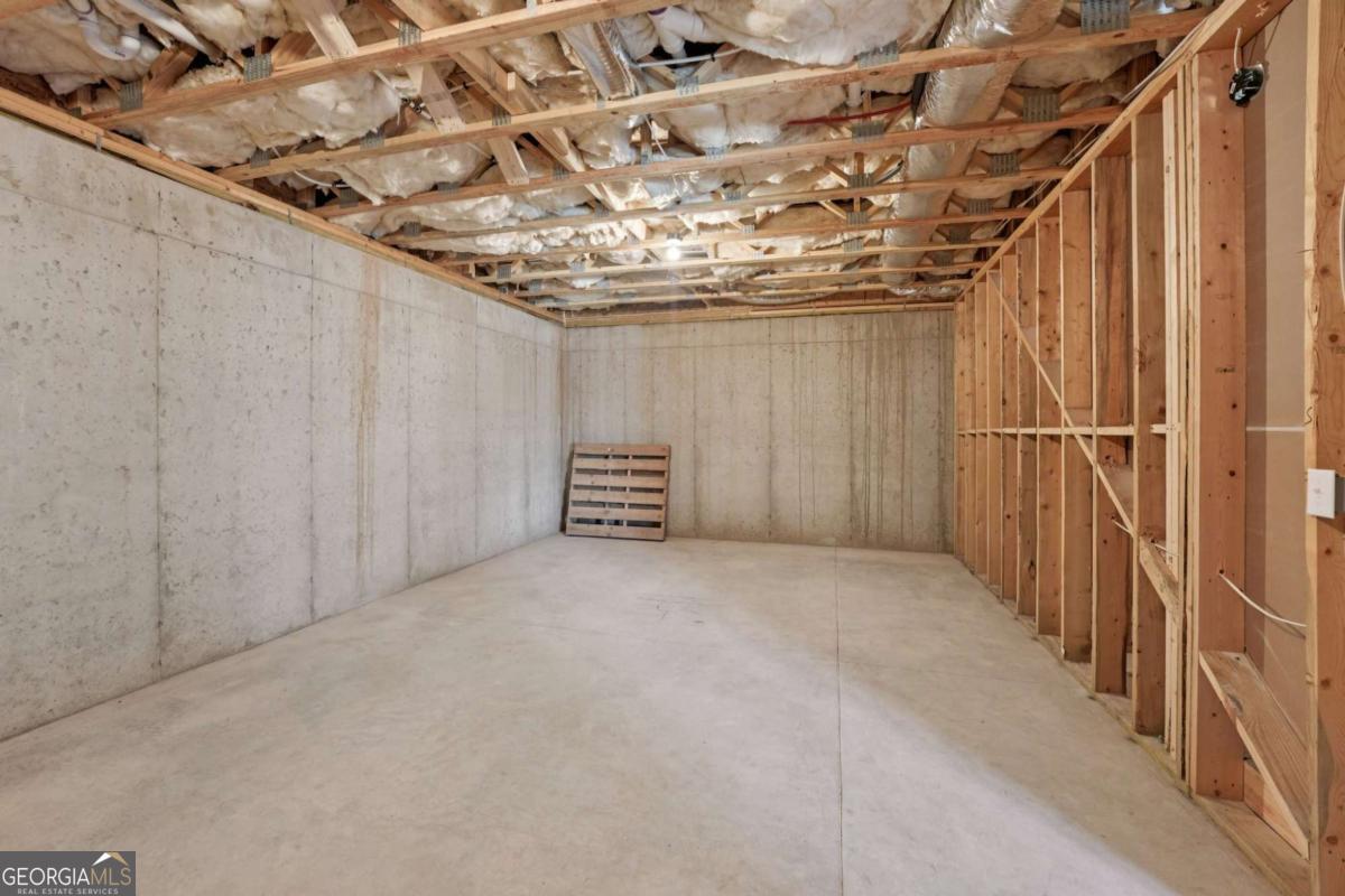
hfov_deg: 104.3
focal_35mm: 14
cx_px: 672
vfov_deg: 81.2
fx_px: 523
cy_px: 448
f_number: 8
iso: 320
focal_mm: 14
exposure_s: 1/2.5
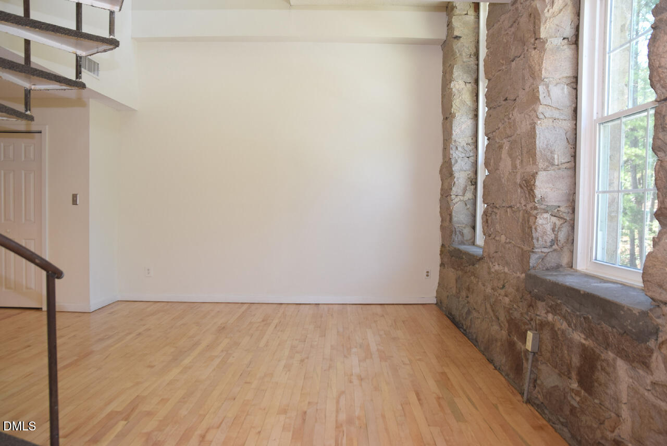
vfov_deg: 50.5
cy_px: 223
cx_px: 334
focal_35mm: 26
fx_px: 473
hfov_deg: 70.4
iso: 400
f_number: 4
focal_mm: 17
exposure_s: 1/60
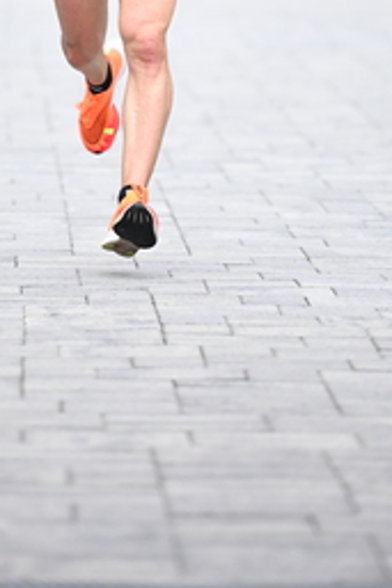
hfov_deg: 3.2
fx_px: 7000
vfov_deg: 4.8
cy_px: -5
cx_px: 148
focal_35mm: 428
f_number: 2.8
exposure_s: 1/1250
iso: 1250
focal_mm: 200
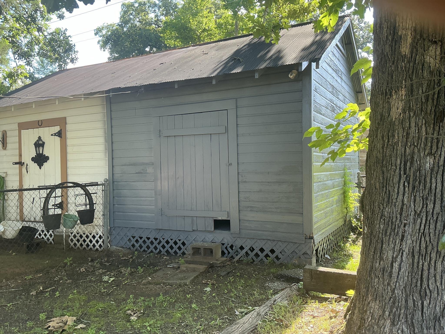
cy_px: 167
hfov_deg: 63.4
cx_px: 222
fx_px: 360
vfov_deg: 49.7
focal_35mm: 28
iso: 25
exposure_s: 1/122
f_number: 1.8
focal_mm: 3
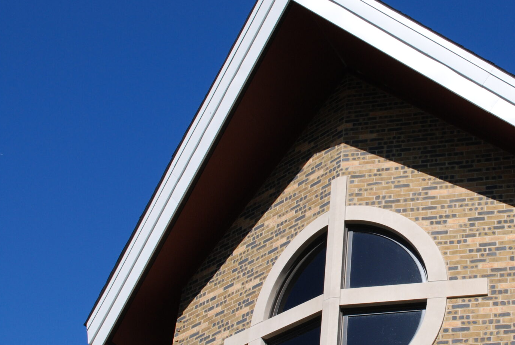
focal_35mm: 67
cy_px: 216
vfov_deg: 20.3
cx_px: 402
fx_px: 960
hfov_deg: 29.4
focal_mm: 24
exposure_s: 1/400
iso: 200
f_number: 10
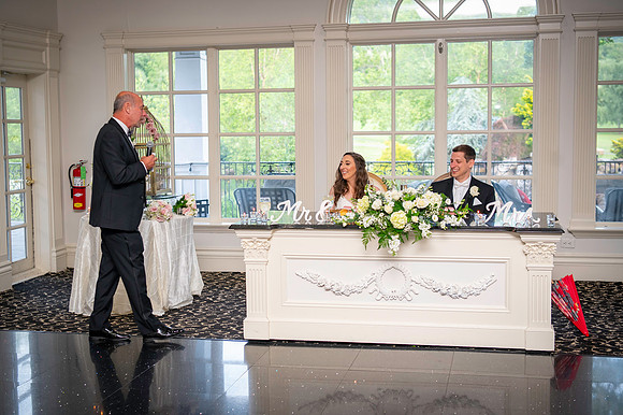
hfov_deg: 39.4
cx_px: 293
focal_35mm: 50
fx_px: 868
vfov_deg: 26.9
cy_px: 207
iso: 800
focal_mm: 46
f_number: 3.2
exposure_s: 1/125
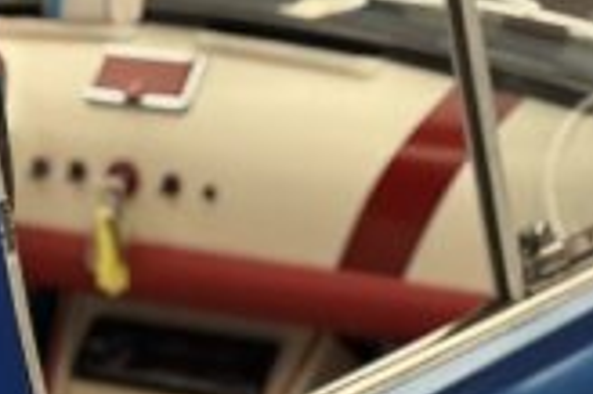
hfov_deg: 10.5
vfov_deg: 7.0
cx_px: 14
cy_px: 192
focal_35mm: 195
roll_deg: +1.8
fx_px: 3209
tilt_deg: -12.2
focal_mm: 6.76
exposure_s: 1/99
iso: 200
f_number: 1.78
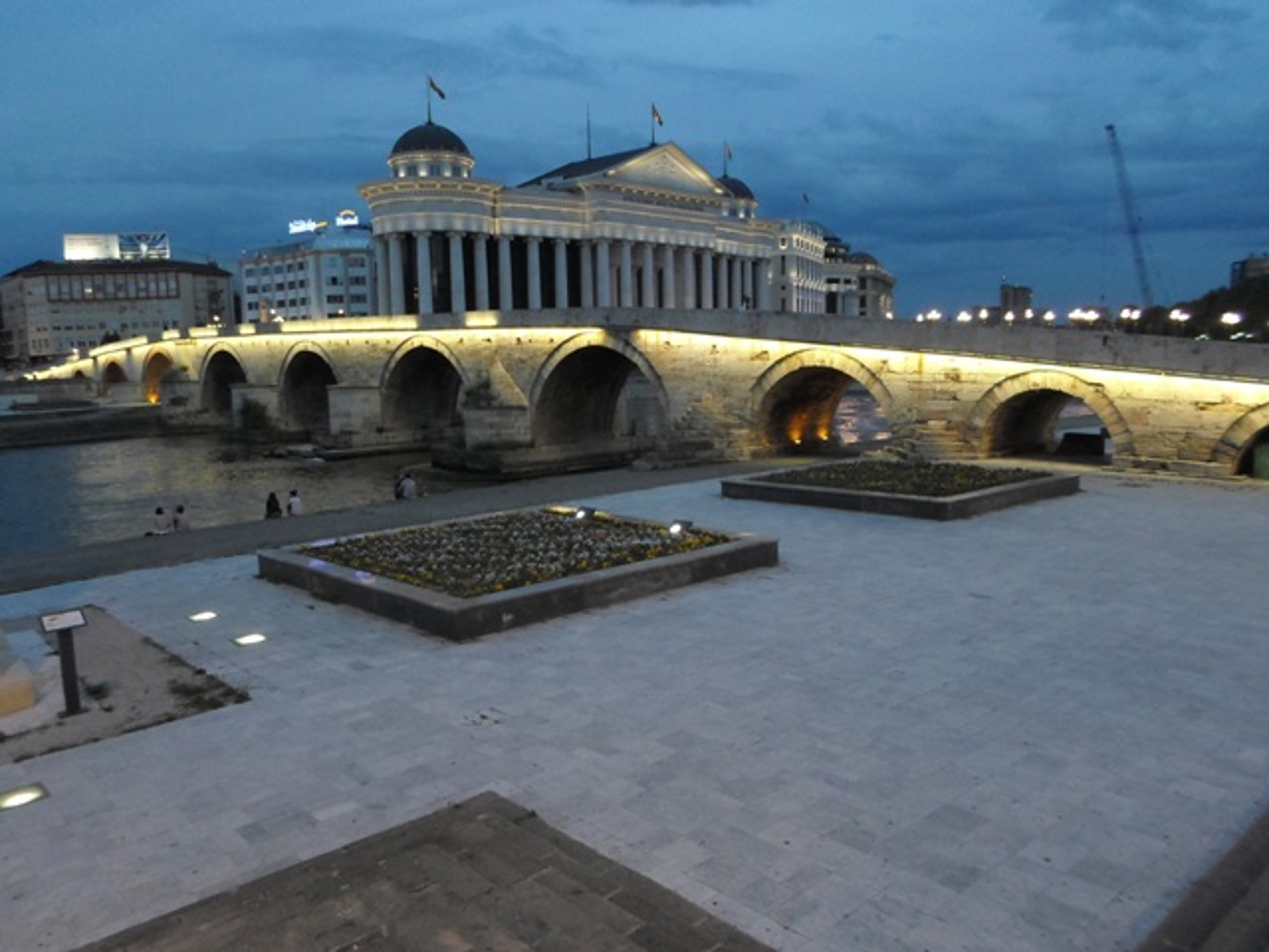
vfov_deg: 54.9
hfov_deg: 69.4
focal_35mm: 25
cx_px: 634
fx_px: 916
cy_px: 476
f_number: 2.5
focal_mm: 4.5
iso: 200
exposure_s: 1/30
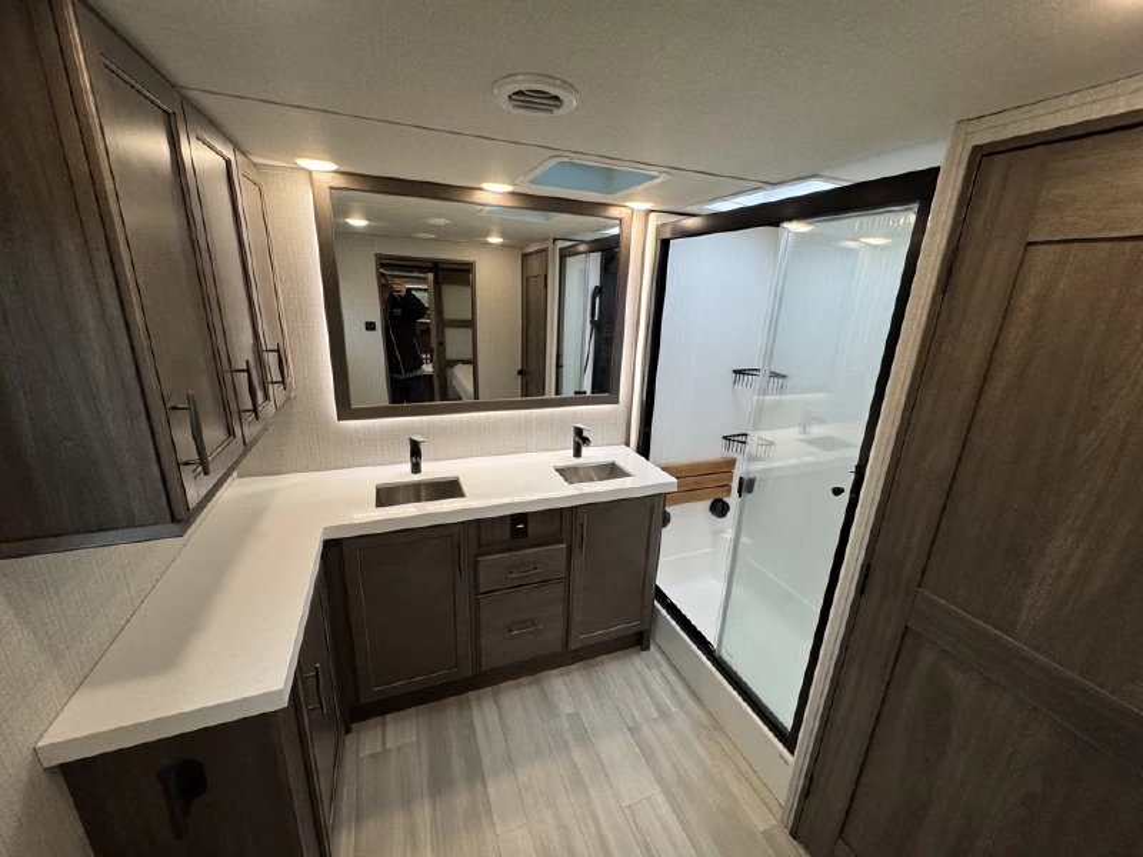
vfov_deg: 85.7
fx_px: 462
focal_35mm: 14
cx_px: 572
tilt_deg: -16.9
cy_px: 428
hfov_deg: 102.1
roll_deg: -3.4
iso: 200
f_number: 2.2
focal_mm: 2.22
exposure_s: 1/99
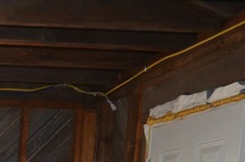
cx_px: -82
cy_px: 296
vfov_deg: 13.7
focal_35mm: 88
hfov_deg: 20.9
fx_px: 597
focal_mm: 14
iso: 800
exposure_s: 1/60
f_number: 4.8
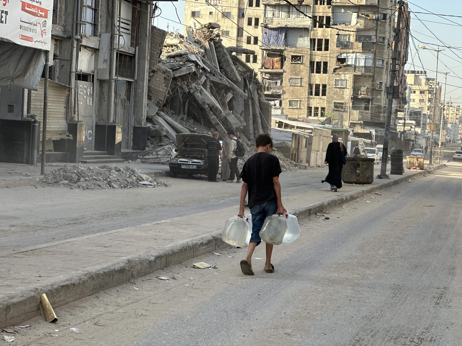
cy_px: 173
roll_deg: -3.1
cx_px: 231
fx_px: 1028
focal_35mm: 77
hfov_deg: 25.3
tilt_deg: -1.3
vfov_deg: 19.1
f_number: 2.8
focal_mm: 9
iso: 32
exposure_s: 1/121
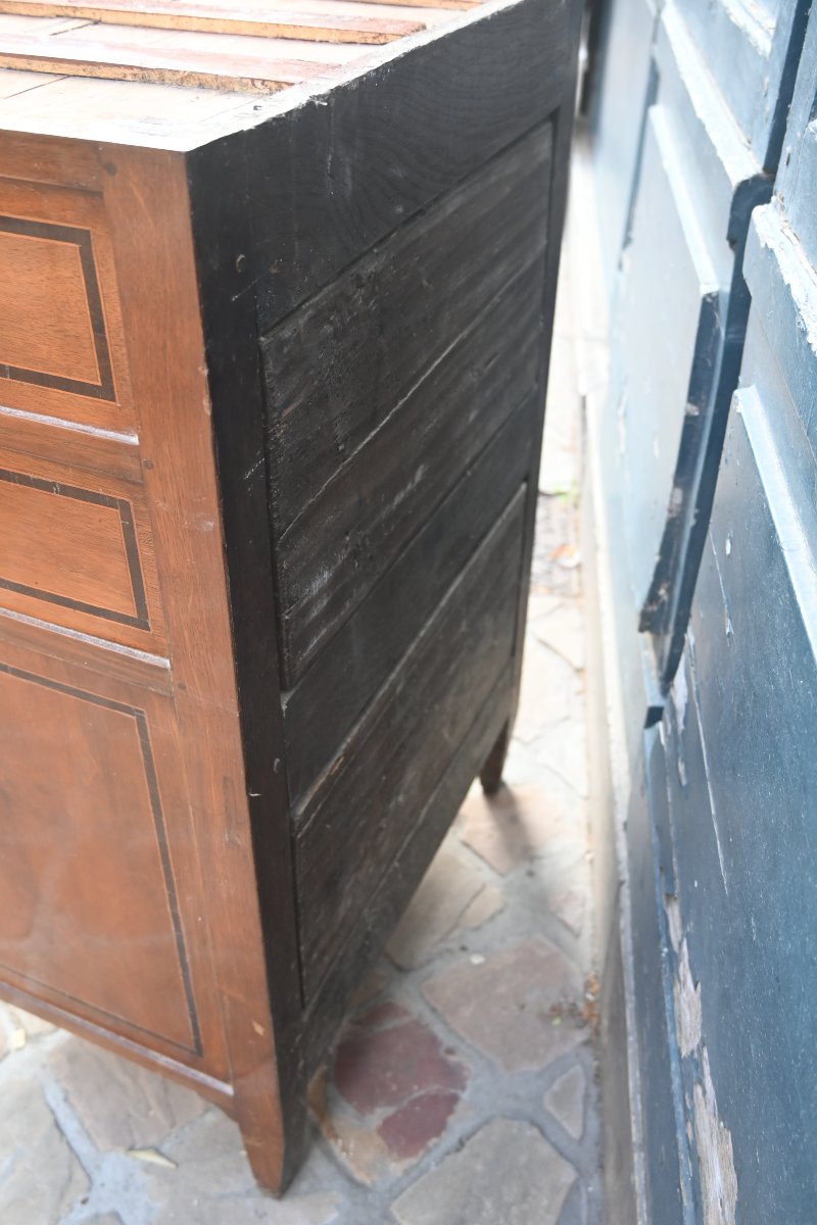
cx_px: 408
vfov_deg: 57.2
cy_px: 612
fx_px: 1123
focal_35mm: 33
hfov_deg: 40.0
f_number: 3.5
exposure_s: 1/125
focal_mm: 22
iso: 500
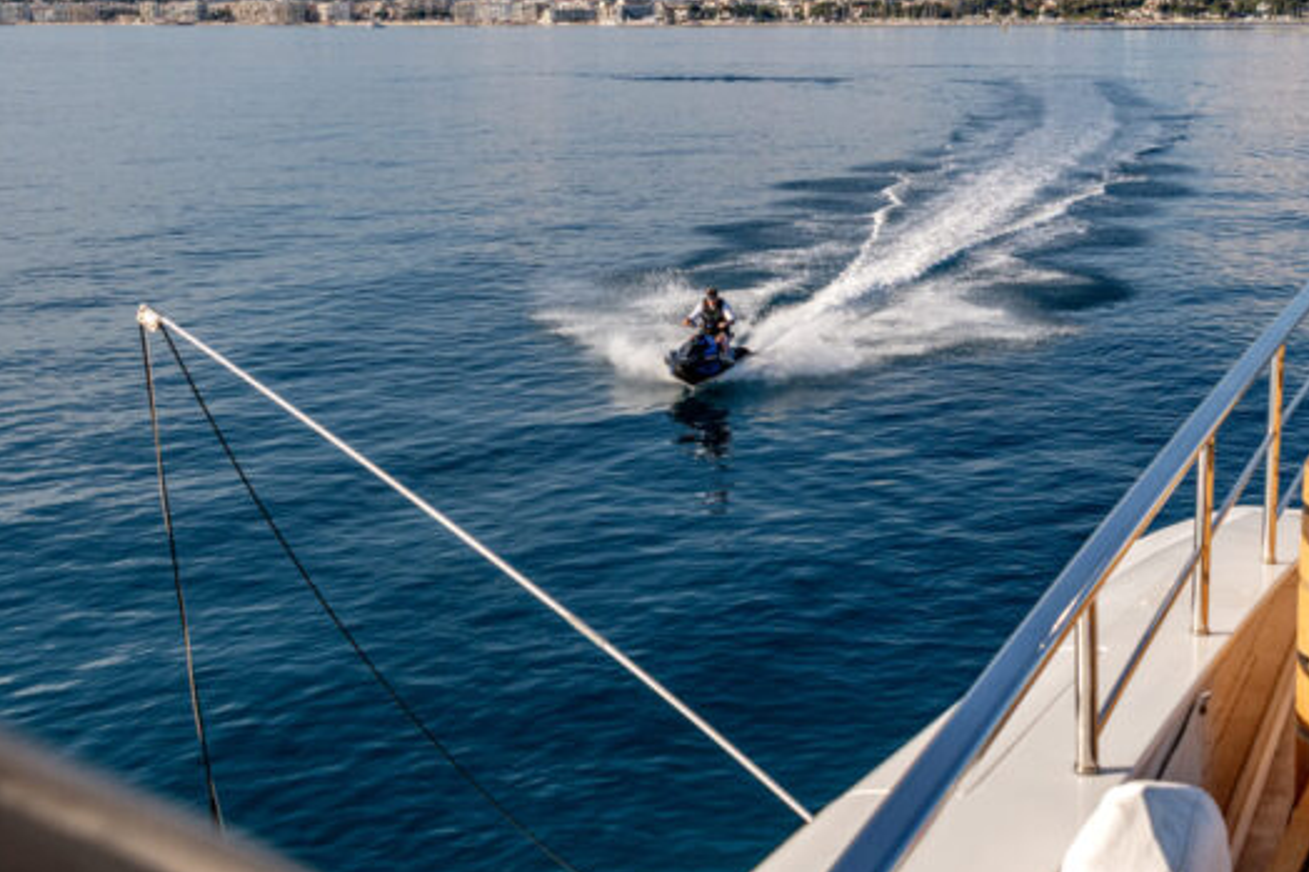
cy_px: 265
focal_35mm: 44
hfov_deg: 43.9
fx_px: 1599
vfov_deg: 30.2
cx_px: 874
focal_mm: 30
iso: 400
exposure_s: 1/2500
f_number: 8
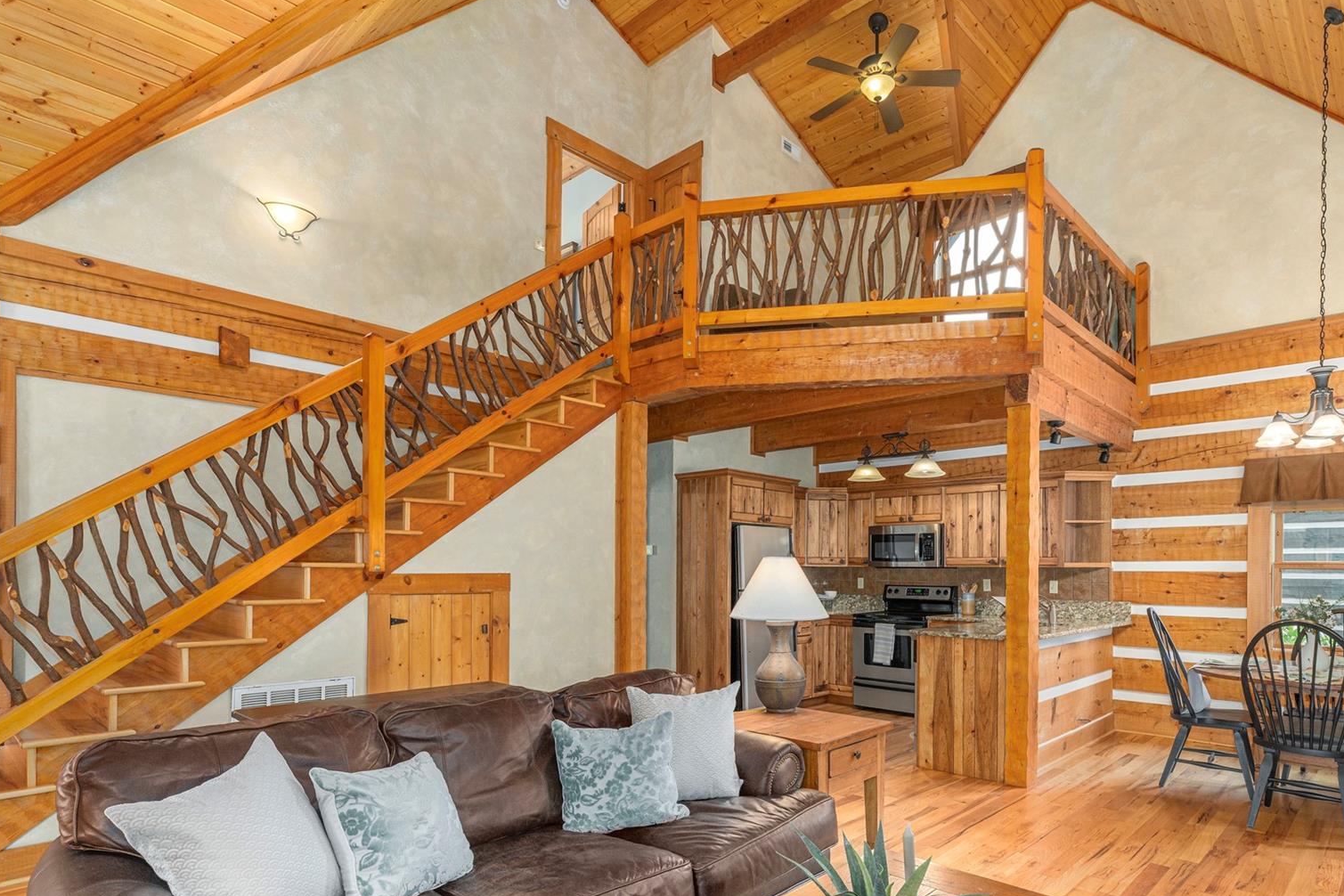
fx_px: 709
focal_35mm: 19
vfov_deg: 63.4
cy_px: 574
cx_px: 747
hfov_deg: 86.6
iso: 320
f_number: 8
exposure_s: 1/60
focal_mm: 14
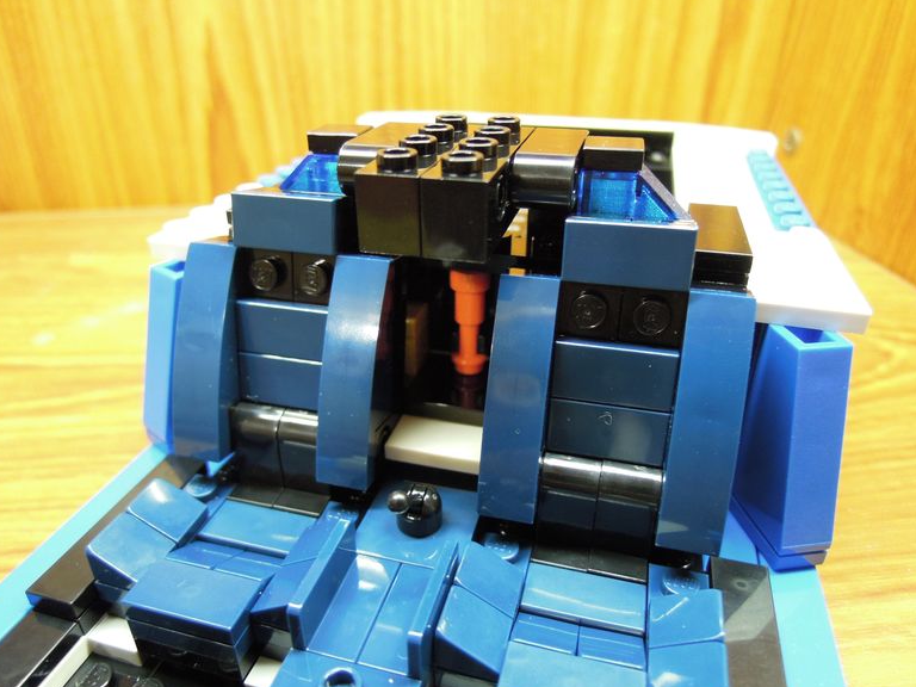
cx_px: 442
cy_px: 354
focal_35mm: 25
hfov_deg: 69.4
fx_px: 662
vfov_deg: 54.9
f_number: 1.8
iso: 400
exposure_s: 1/25
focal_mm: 4.3
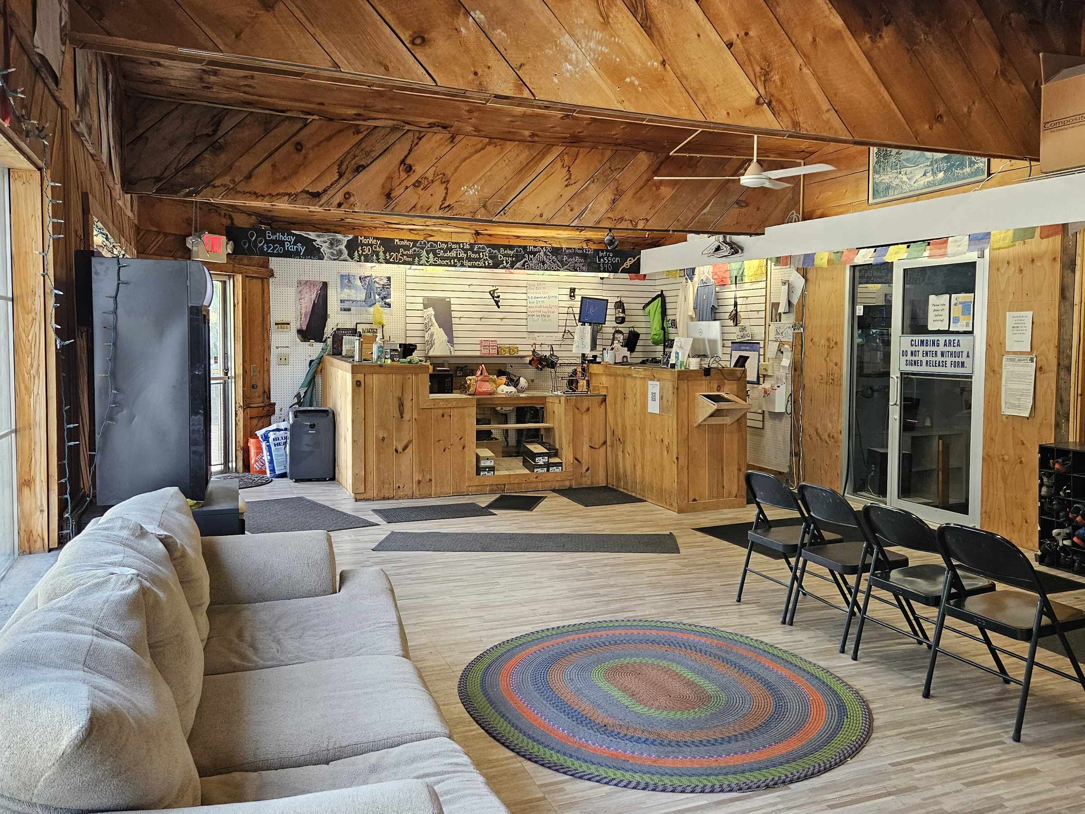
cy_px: 376
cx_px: 594
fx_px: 909
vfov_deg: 48.2
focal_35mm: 29
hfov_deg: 61.5
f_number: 1.8
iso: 160
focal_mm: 5.4
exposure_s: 1/120
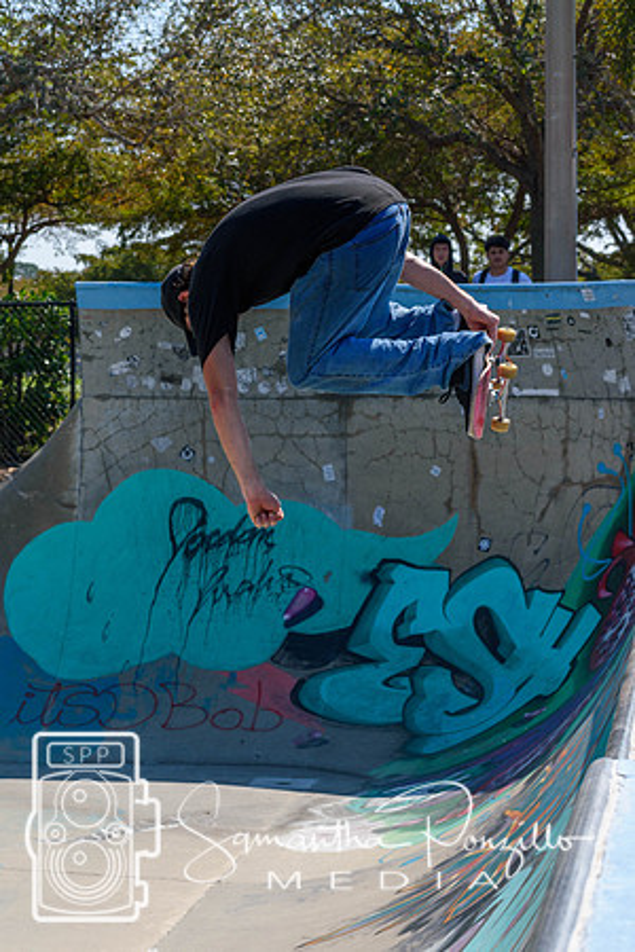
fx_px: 2778
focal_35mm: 105
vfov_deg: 19.5
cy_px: 476
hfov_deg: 13.0
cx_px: 318
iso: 200
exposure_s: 1/800
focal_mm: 70
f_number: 7.1
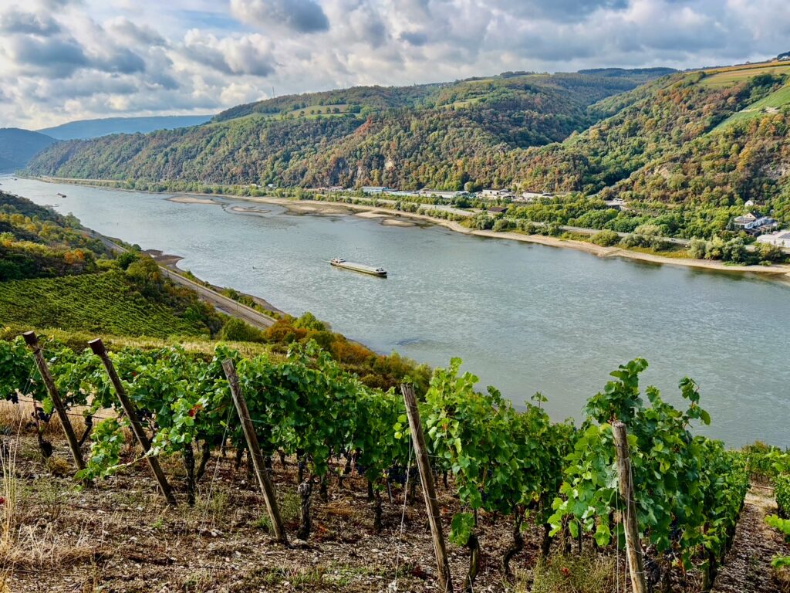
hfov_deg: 67.3
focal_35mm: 26
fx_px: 593
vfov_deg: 53.1
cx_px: 395
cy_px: 296
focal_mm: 5.96
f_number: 1.6
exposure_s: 1/1311
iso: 50
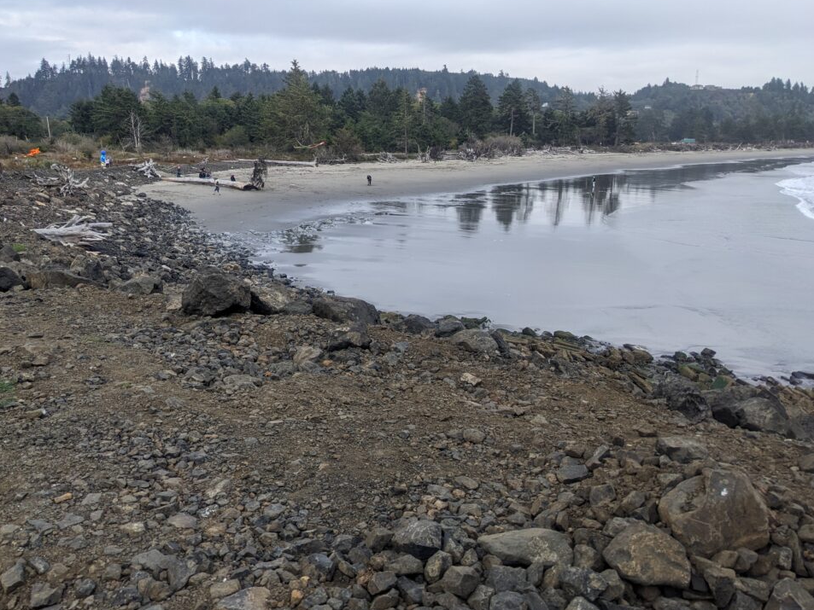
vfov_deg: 48.2
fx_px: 682
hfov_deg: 61.6
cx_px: 395
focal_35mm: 29
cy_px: 315
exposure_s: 1/806
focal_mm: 4.38
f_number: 1.73
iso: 57
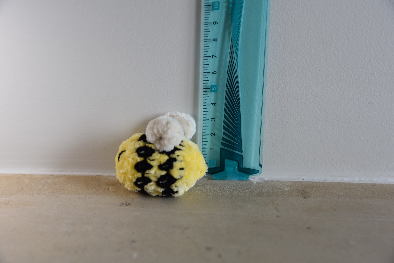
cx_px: 197
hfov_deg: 38.2
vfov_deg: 26.0
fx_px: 569
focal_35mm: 52
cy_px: 132
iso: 400
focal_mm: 52
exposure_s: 1/125
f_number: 5.6
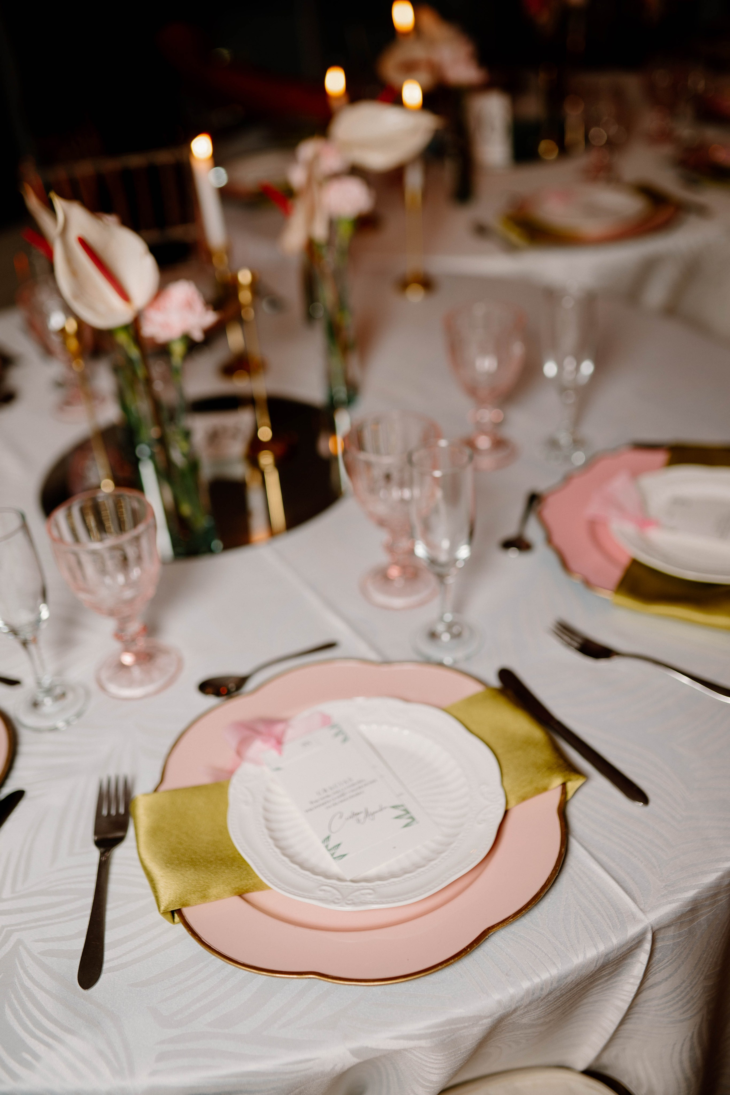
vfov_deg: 54.4
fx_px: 1065
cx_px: 365
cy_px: 548
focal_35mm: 35
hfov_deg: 37.9
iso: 125
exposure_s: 1/160
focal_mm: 35
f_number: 1.8
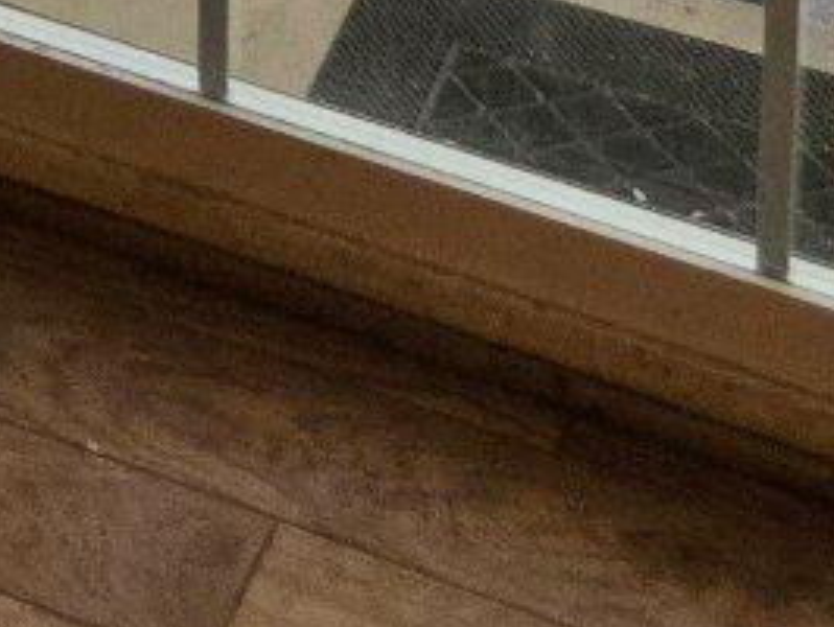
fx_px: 4268
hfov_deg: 10.7
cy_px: -1718
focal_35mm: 177
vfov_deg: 6.9
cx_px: -467
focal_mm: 5.4
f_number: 1.8
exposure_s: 1/120
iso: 250
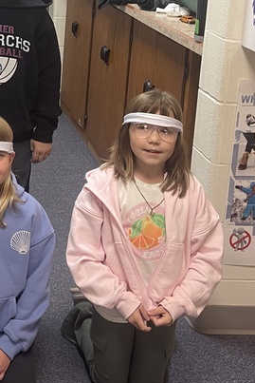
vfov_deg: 29.5
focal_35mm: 66
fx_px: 701
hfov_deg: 19.3
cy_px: 53
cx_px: -61
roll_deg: -1.4
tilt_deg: -12.3
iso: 125
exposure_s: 1/60
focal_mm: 5.1
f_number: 1.6
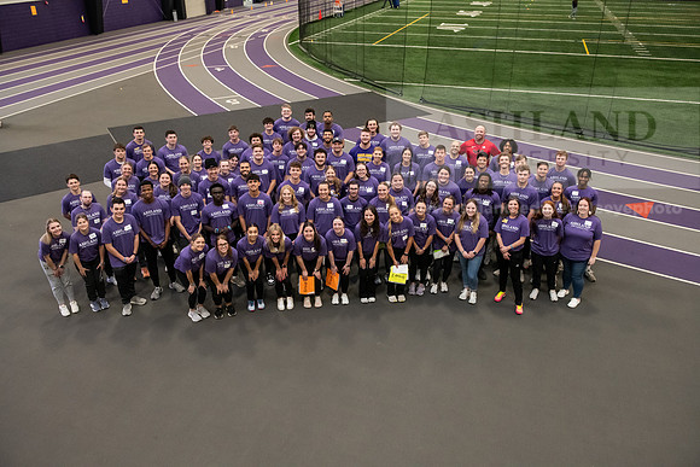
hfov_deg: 60.3
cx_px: 350
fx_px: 603
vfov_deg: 42.3
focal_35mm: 31
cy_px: 234
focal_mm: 31
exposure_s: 1/250
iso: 5000
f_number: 4.5
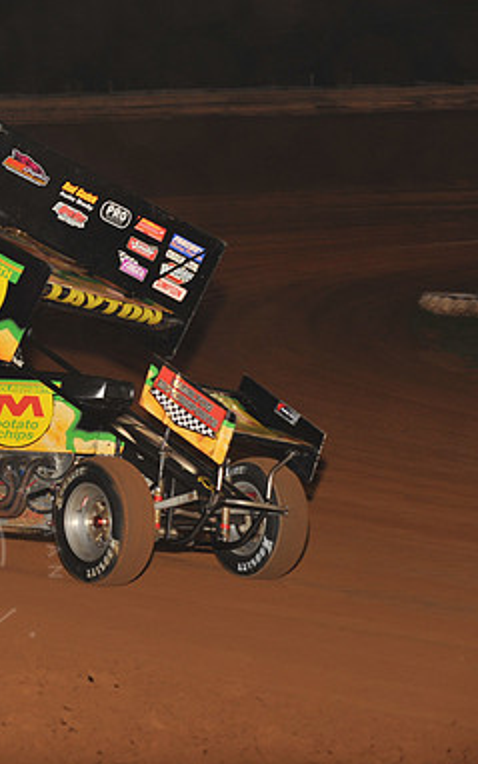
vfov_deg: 12.1
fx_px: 3603
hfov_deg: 7.5
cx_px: -60
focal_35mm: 173
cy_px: 384
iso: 800
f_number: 6.3
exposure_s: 1/320
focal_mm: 112
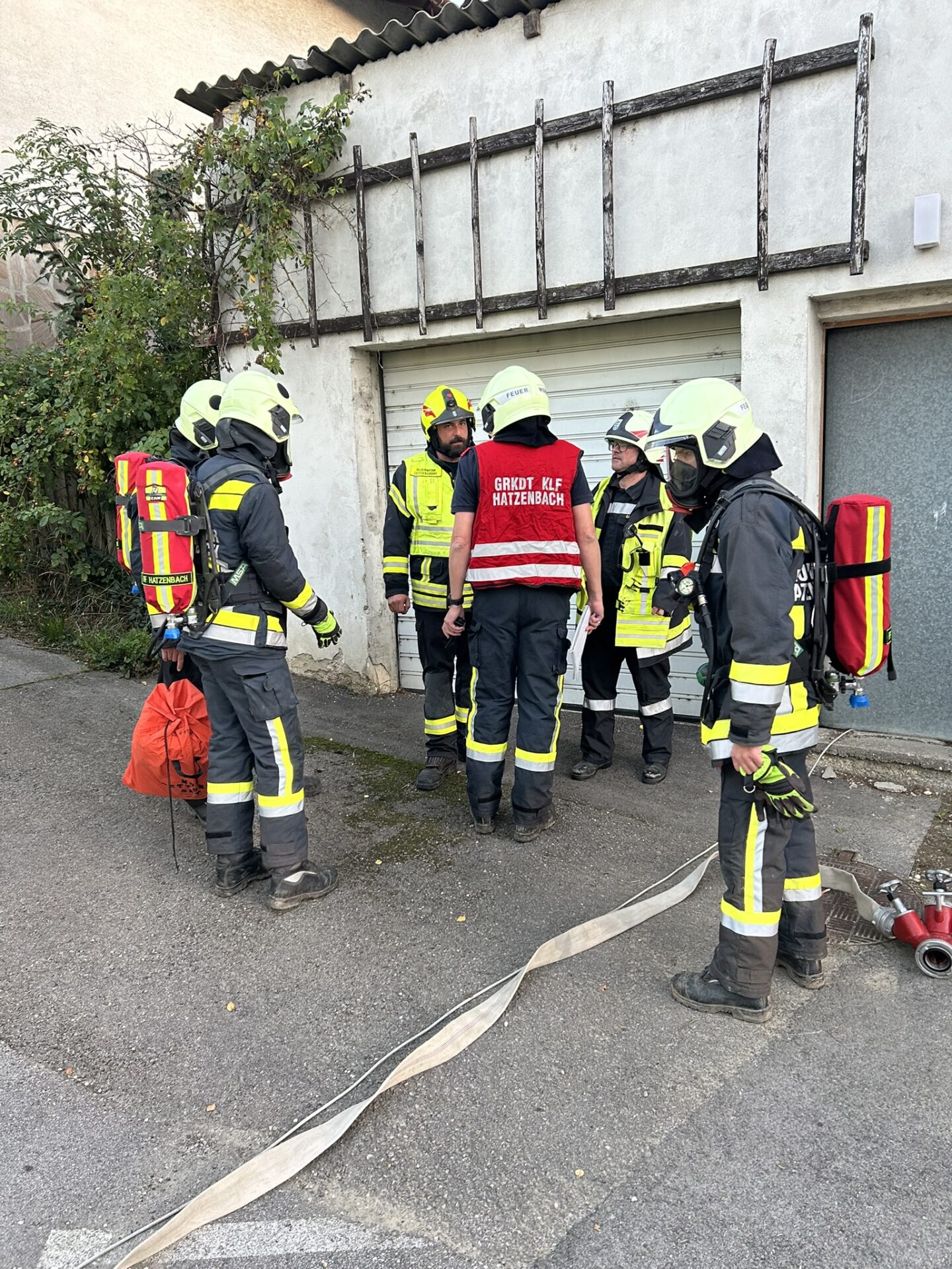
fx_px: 953
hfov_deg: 53.1
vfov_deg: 67.3
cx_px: 476
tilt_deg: -9.9
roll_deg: +1.2
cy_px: 634
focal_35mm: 26
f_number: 1.5
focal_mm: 5.7
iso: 125
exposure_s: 1/102
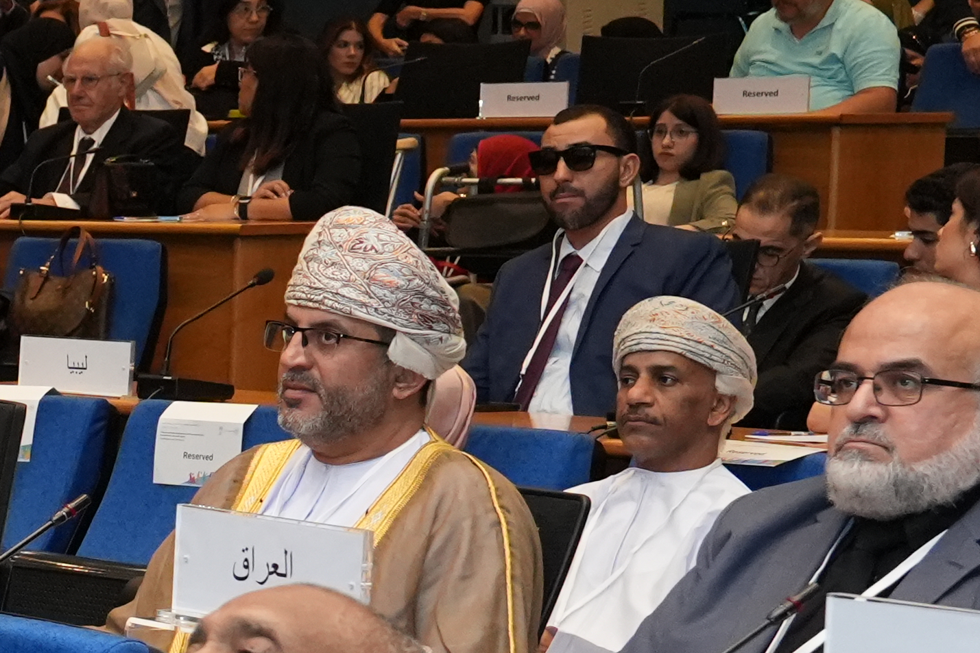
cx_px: -1249
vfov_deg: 9.0
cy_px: 717
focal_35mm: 152
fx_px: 4138
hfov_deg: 11.5
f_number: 5.6
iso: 4000
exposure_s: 1/160
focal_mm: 31
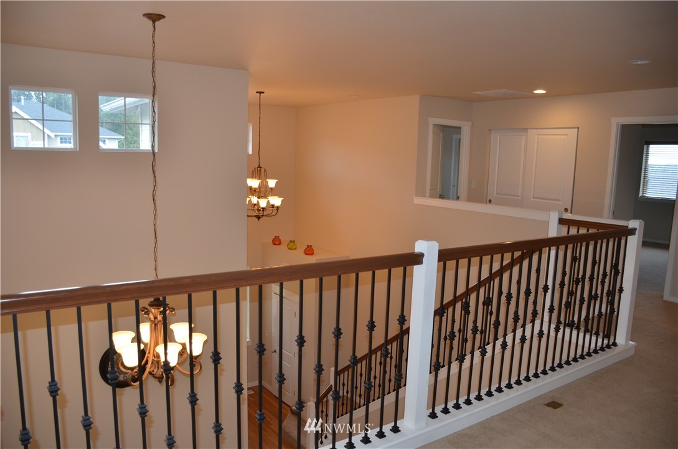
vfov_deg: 47.7
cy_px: 224
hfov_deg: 67.5
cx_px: 339
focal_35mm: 27
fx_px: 507
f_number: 3.5
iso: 400
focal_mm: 18
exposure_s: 1/100
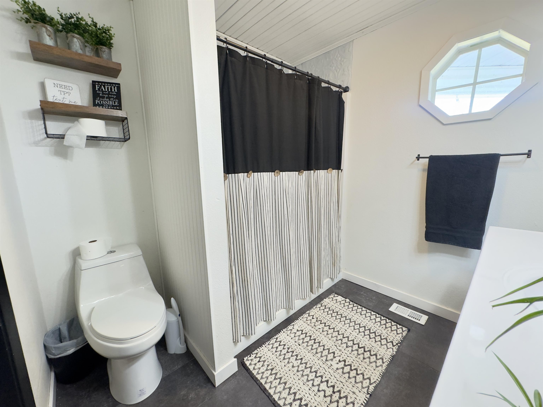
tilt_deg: -9.6
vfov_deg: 85.7
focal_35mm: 14
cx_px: 272
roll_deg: +1.6
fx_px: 220
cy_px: 204
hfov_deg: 102.1
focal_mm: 2.22
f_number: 2.2
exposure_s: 1/60
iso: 400
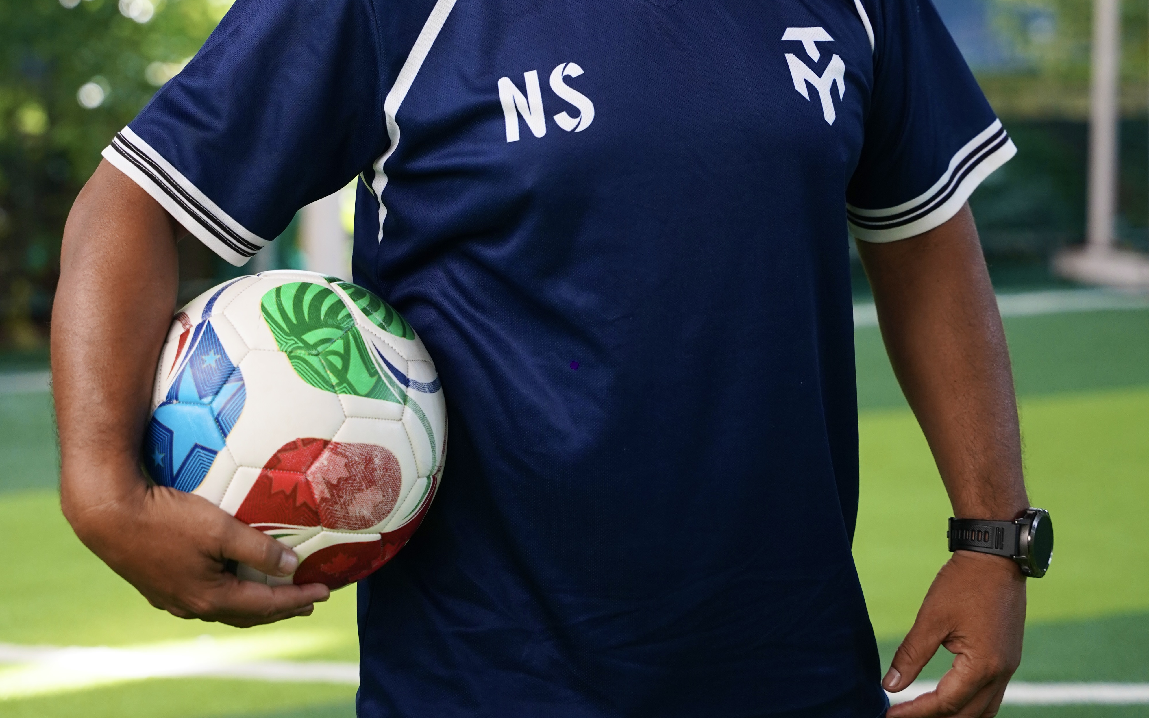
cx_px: 577
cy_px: -34
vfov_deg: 12.7
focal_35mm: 101
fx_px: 3170
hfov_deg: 20.5
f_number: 2.8
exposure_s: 1/500
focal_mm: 65.8
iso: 1000
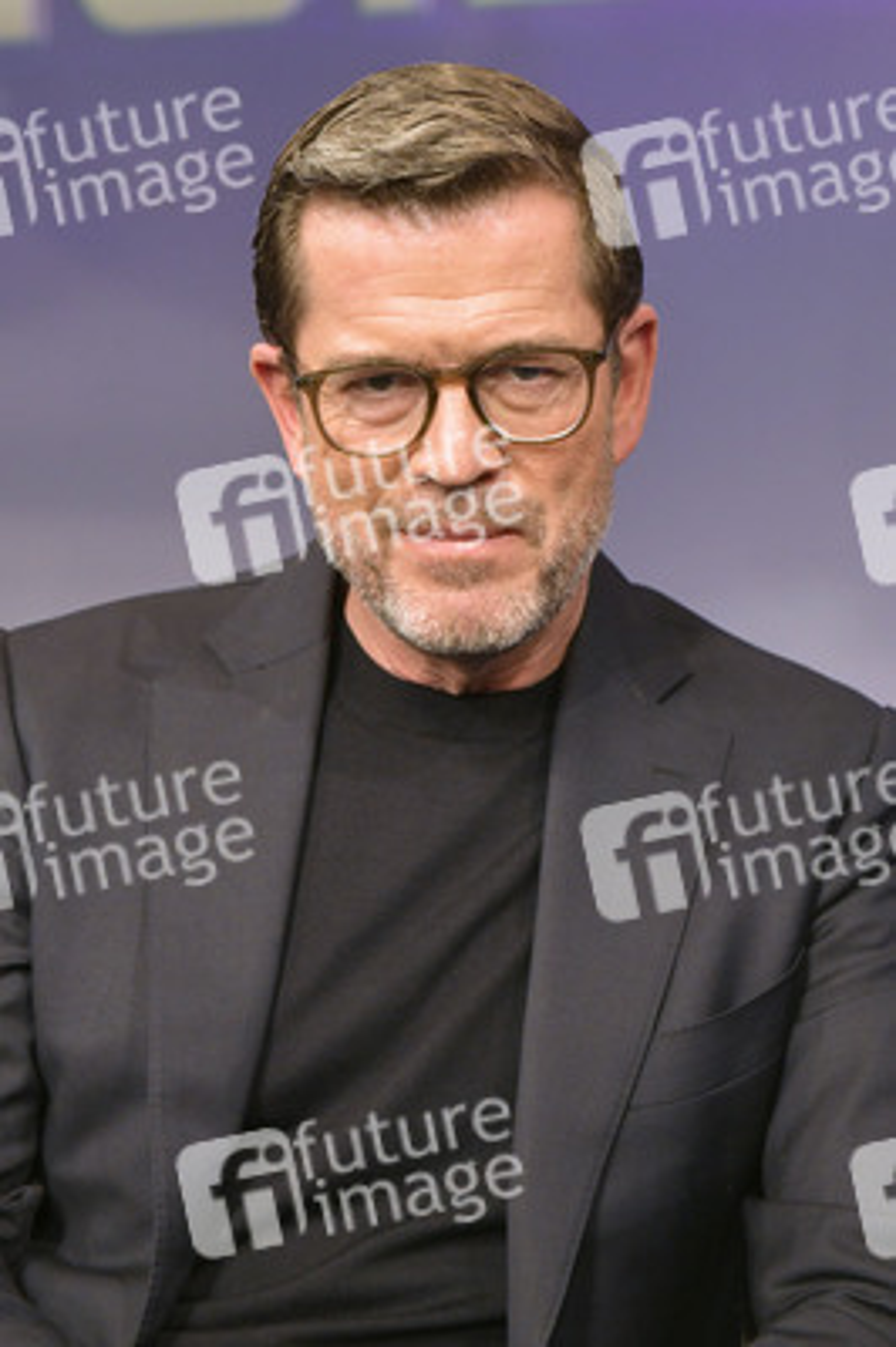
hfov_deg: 19.4
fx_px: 2618
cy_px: 674
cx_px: 448
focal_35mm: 70
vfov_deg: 28.9
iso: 2000
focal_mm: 70
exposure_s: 1/200
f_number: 5.6
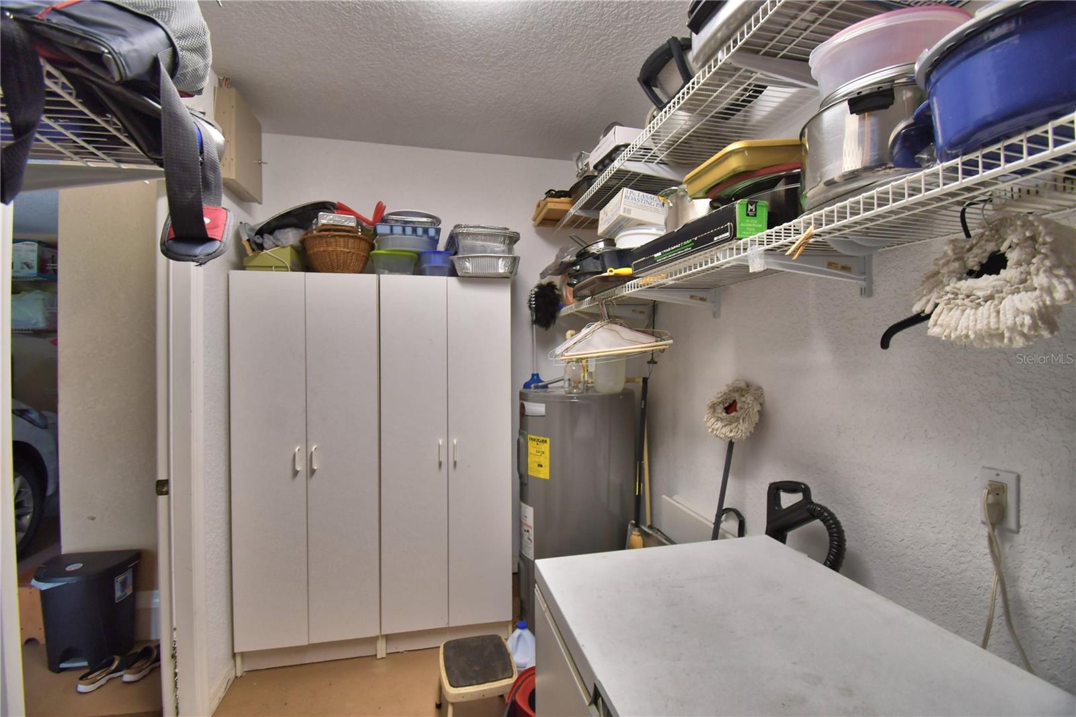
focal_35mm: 15
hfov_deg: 100.4
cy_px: 358
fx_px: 448
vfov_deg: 77.3
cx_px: 538
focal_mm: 10
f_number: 4.5
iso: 400
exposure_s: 1/50
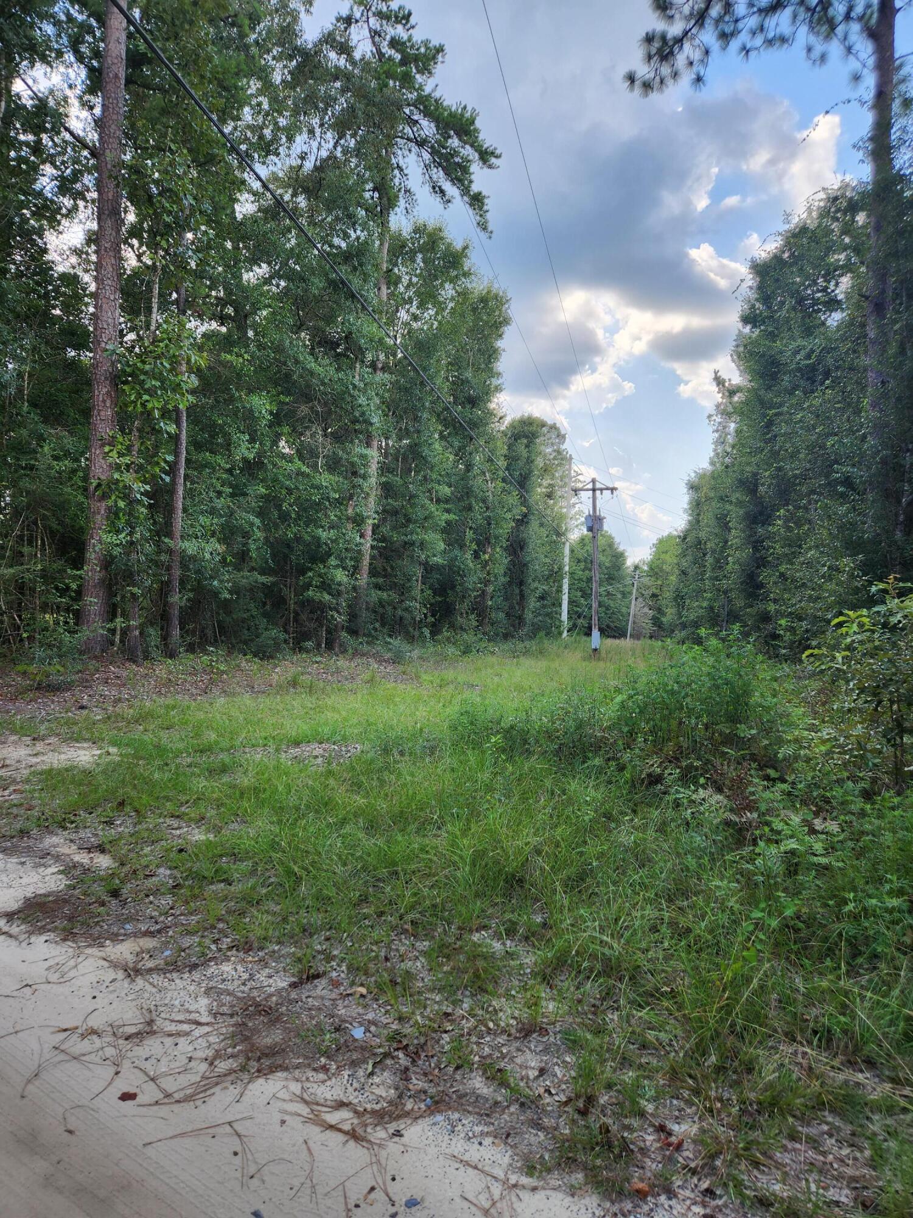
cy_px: 609
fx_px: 809
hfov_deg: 58.9
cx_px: 456
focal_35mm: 23
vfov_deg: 73.9
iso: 20
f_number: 1.8
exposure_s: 1/328
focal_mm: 5.4
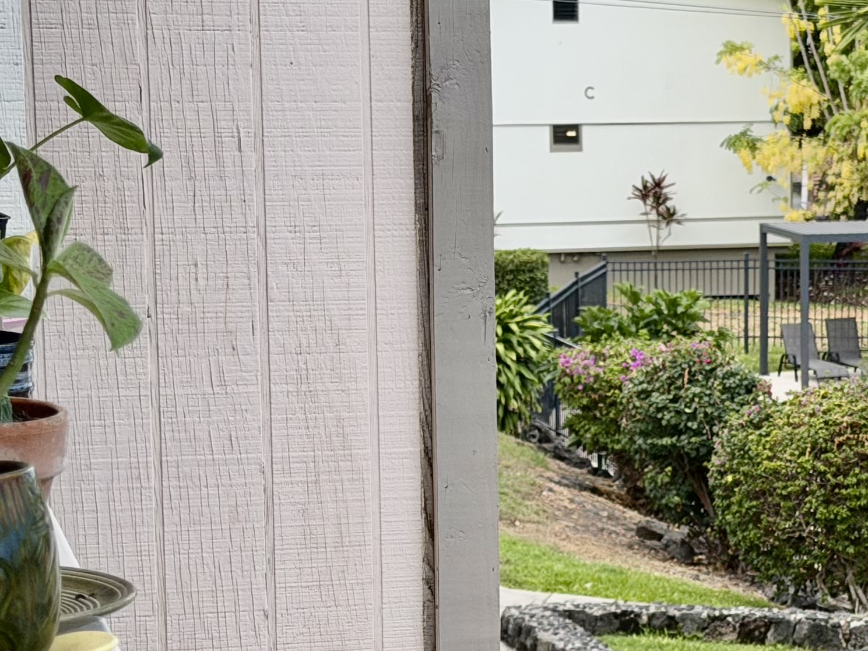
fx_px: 3260
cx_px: 833
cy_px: 460
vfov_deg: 11.4
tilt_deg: -8.4
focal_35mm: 130
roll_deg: +0.6
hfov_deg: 14.9
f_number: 1.78
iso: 80
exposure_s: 1/2342
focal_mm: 6.76
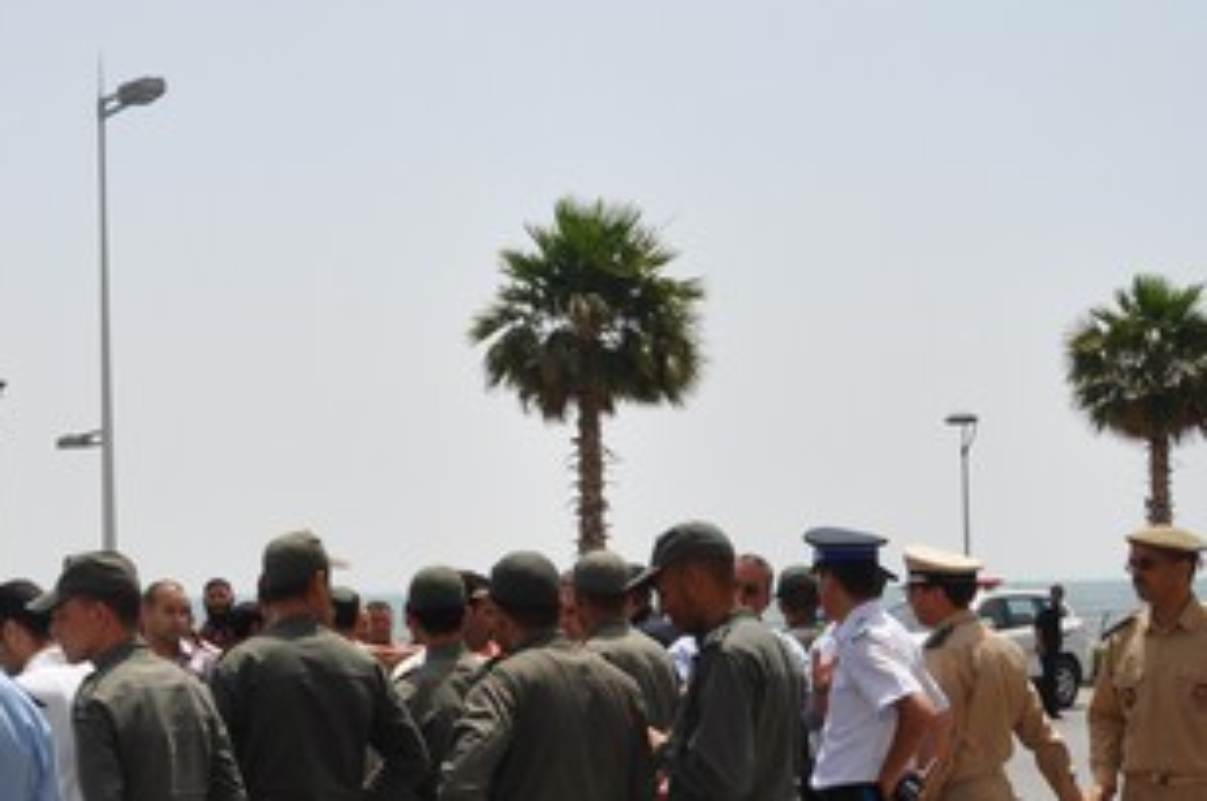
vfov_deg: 23.7
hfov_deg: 33.2
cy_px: 651
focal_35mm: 56
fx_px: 1875
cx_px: 51
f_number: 14
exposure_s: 1/200
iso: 200
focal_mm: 18
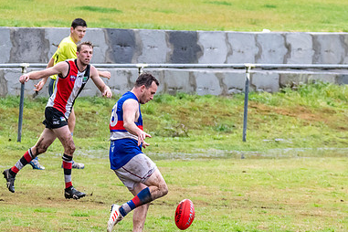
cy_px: 180
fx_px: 7713
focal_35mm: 798
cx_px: 154
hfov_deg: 2.6
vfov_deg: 1.7
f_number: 7.1
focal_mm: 260
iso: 1250
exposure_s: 1/2500
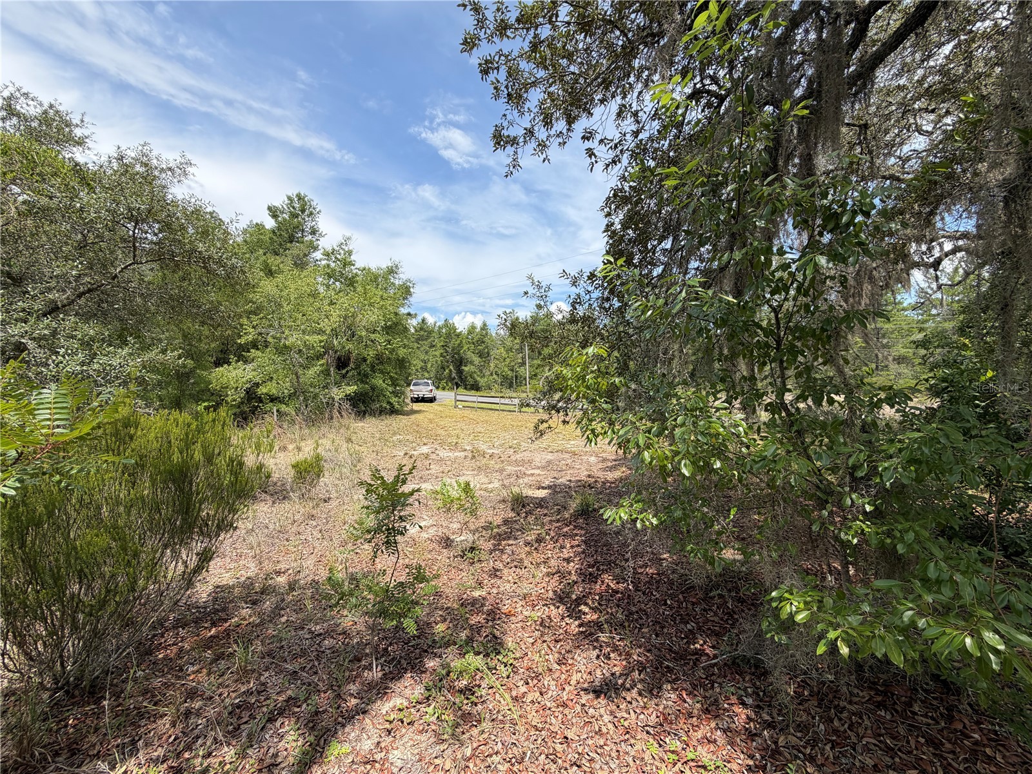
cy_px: 387
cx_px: 516
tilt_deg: -1.0
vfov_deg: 85.7
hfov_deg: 102.1
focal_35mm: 14
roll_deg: -1.2
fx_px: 417
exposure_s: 1/770
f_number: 2.2
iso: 32
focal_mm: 2.22
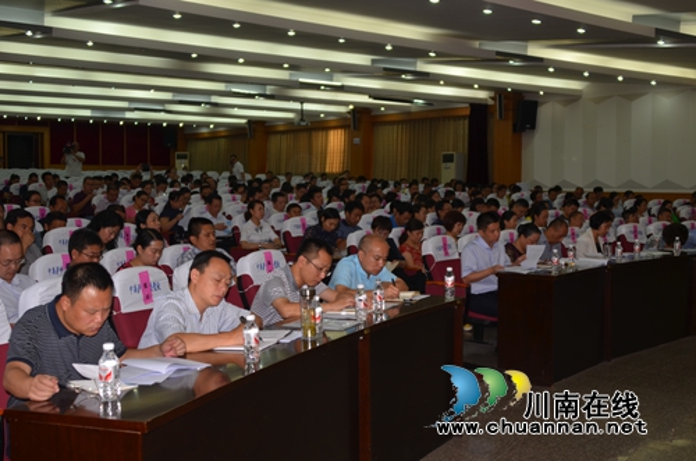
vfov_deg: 31.7
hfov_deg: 46.5
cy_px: 230
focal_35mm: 42
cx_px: 348
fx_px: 810
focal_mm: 28
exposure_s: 1/60
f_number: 3.5
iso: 100
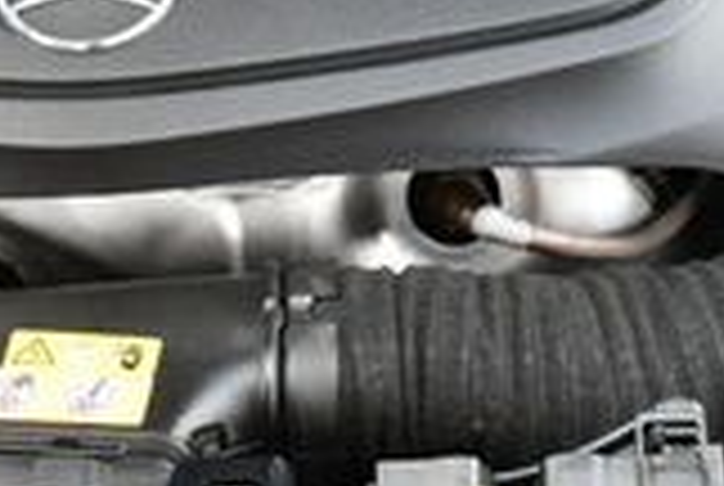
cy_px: -292
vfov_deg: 9.3
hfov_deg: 14.3
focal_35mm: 143
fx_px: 2881
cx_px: 454
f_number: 3.5
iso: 400
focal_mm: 18
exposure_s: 1/250
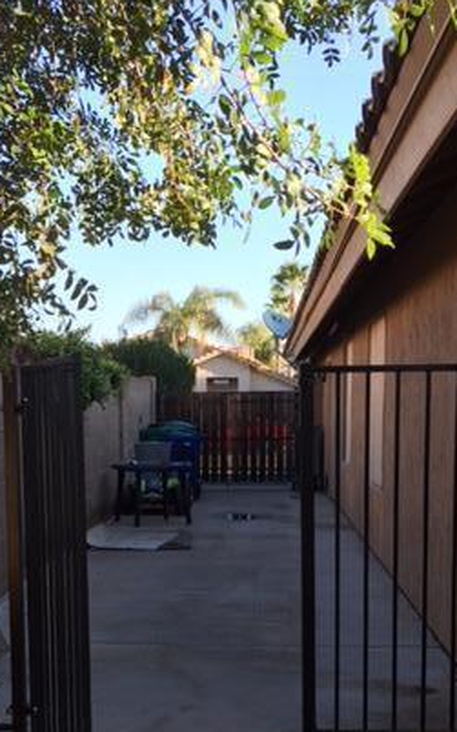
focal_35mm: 49
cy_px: 572
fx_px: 977
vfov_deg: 39.6
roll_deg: +1.5
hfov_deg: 26.3
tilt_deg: -8.3
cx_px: 208
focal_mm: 4.15
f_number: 2.2
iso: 32
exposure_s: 1/264
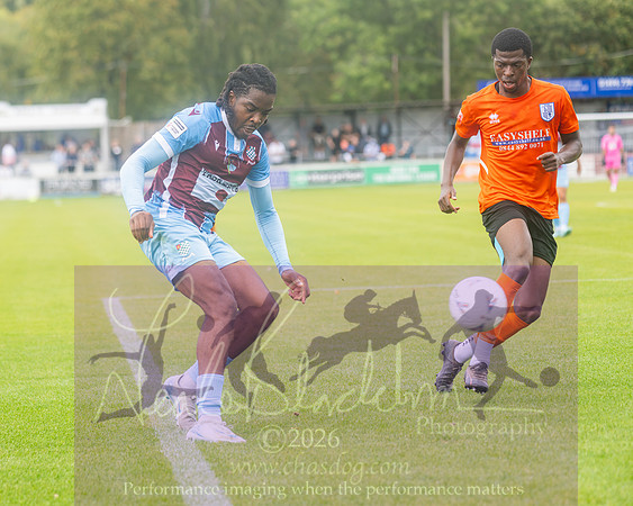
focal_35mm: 149
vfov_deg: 10.4
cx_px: 214
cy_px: 227
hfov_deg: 12.9
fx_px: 2792
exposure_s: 1/1250
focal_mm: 120
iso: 560
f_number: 2.8
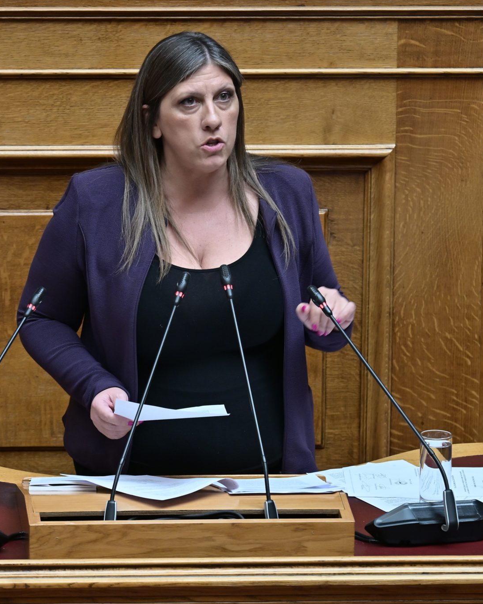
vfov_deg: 4.2
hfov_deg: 3.3
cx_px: 219
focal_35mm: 466
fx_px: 8326
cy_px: 302
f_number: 6
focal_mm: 330
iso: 1000
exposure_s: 1/250
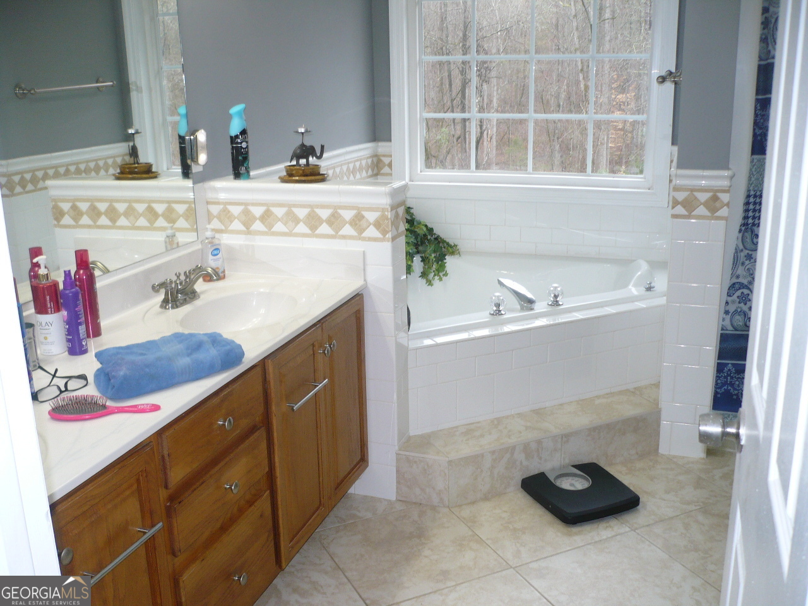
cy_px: 303
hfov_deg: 52.6
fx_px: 817
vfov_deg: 40.7
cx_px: 404
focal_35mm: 35
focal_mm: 5.8
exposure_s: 1/30
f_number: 2.8
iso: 125
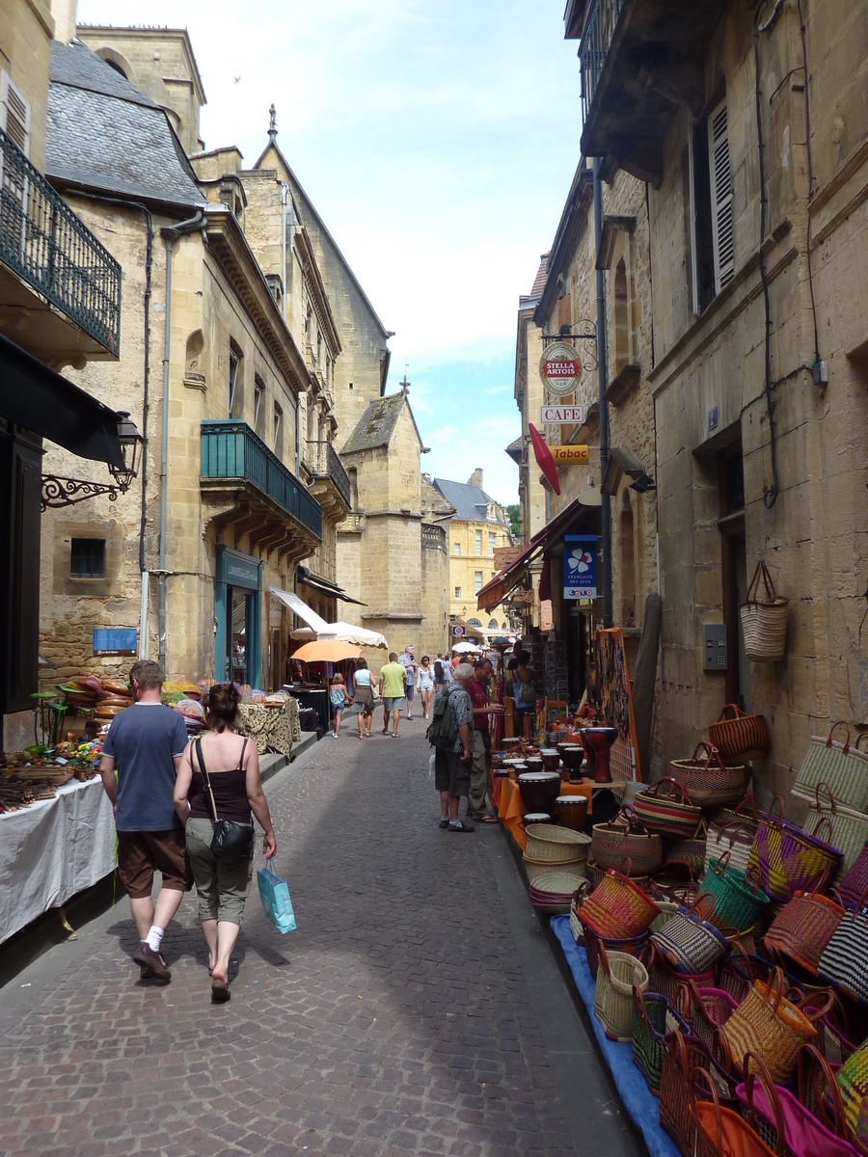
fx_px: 836
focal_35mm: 25
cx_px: 434
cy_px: 578
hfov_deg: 54.9
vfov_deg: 69.4
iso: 80
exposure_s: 1/250
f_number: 4
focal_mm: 4.1
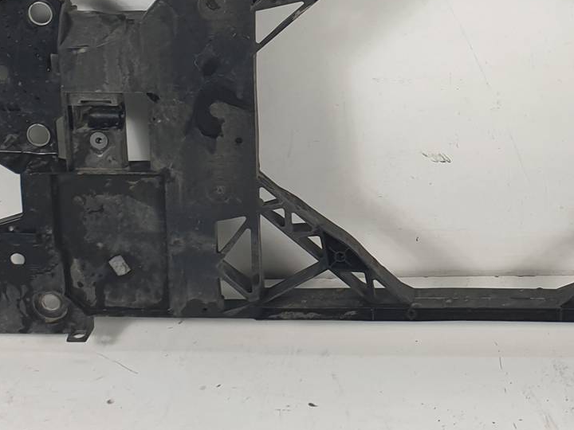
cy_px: 24
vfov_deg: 26.8
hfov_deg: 35.7
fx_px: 862
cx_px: 454
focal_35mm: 52
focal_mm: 4.3
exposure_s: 1/100
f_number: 2.4
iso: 64
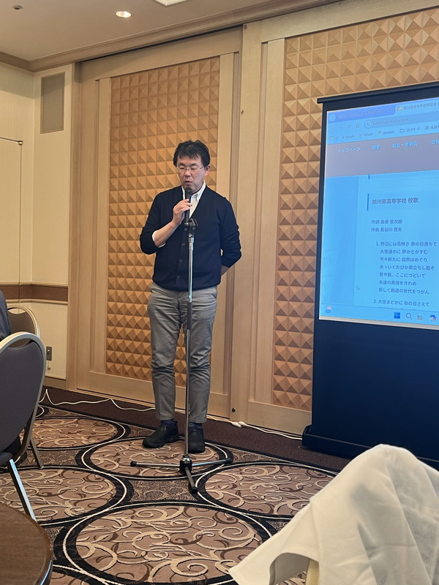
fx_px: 643
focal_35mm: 38
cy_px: 292
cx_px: 220
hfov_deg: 37.7
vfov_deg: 49.0
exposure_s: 1/50
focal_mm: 5.1
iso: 100
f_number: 1.6
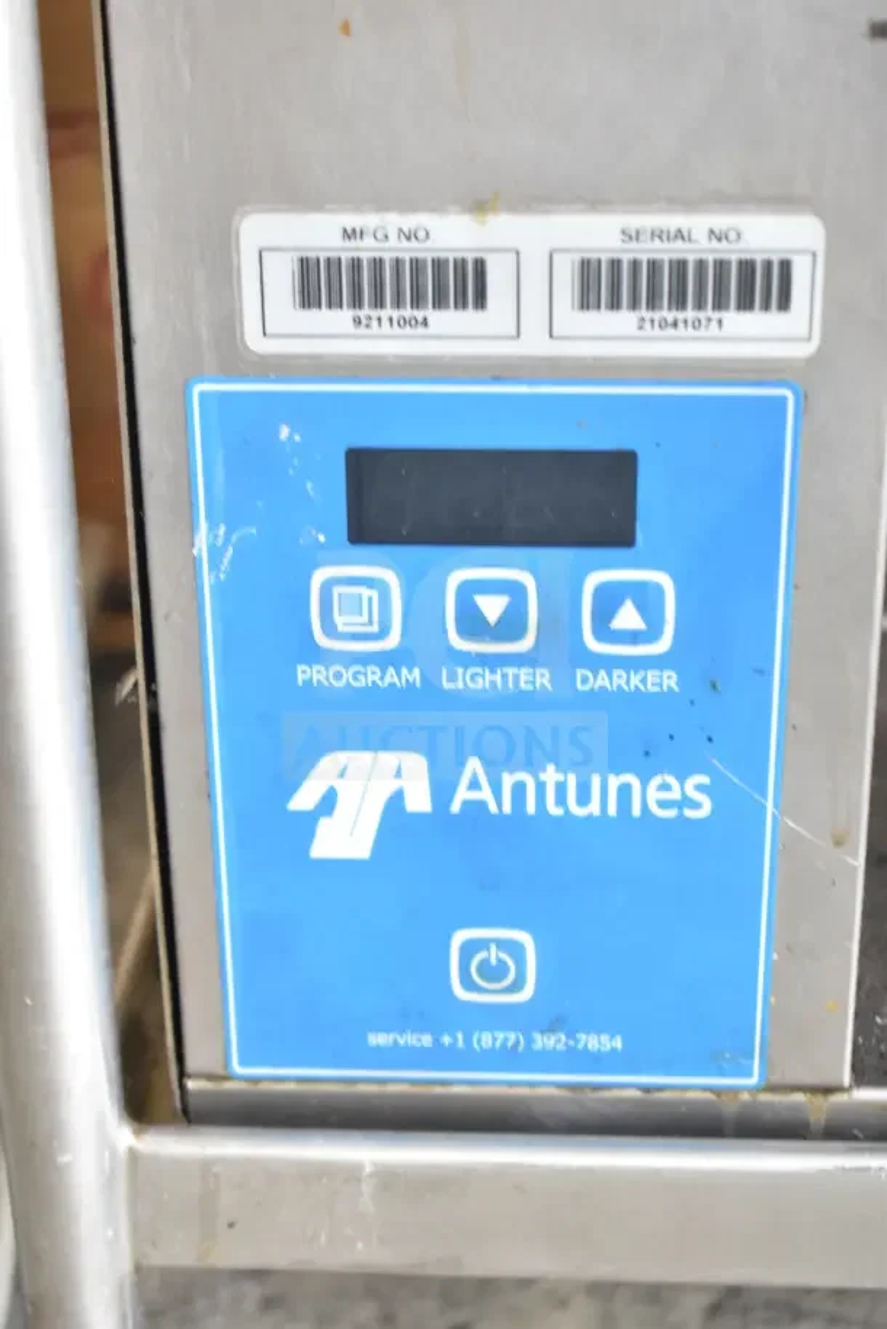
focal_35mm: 63
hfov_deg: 21.6
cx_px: 444
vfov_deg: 31.9
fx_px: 2326
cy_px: 664
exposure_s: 1/60
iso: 500
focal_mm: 42
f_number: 5
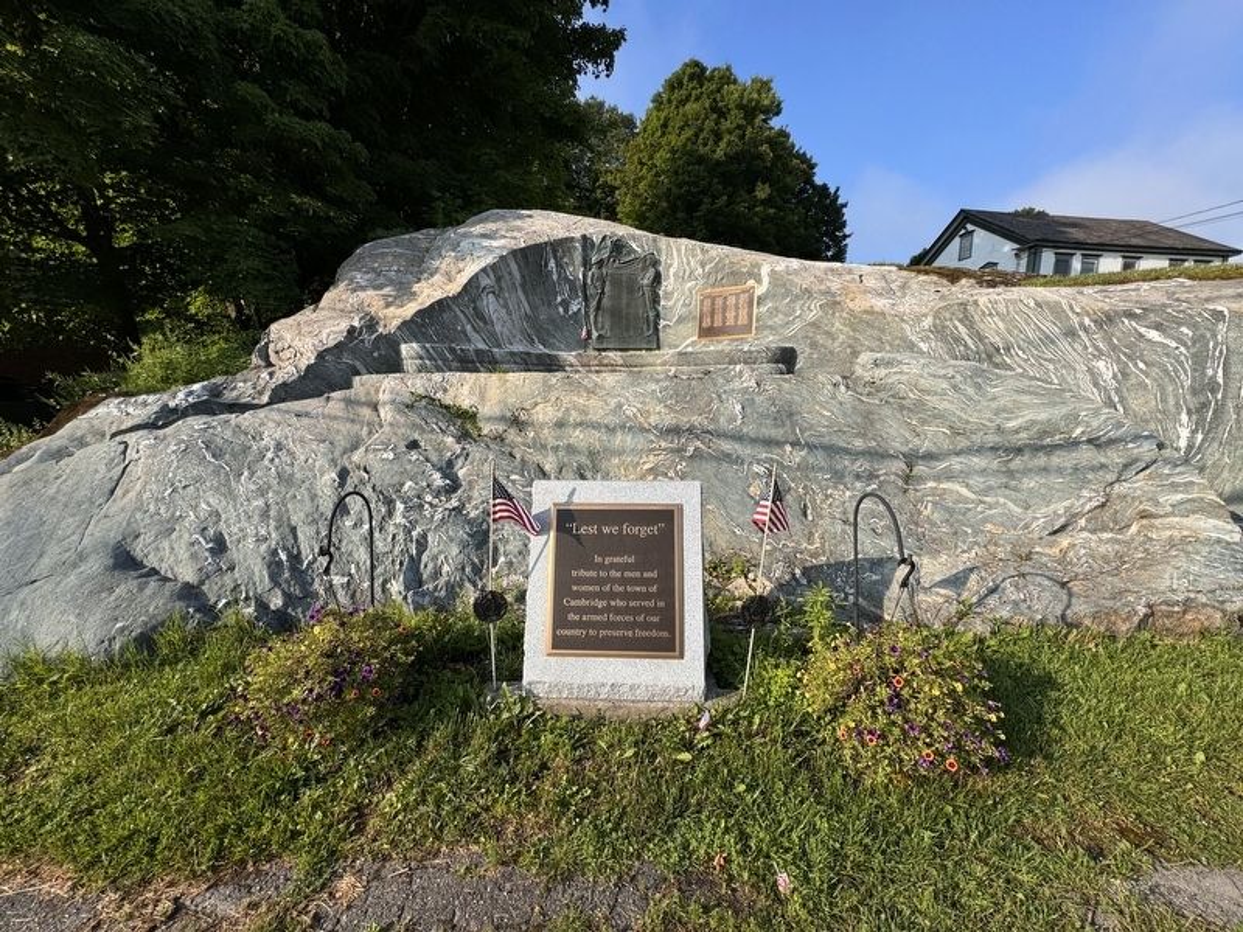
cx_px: 622
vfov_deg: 85.7
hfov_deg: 102.1
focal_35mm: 14
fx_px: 503
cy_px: 466
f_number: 2.2
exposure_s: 1/1346
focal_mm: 2.22
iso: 50
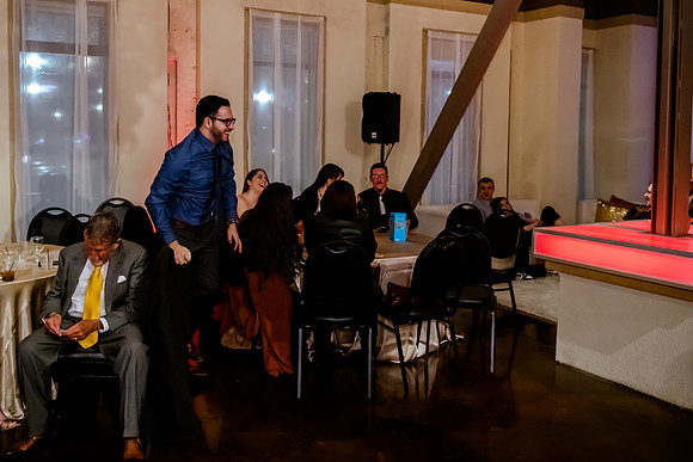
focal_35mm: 37
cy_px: 178
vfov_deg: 36.1
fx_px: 706
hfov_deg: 52.2
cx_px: 319
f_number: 2.8
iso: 5000
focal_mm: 29
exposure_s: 1/200
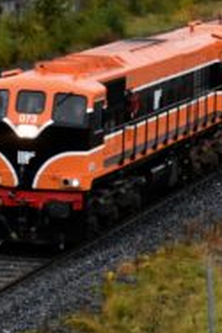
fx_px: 2216
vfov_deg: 8.5
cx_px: 272
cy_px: 25
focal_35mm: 240
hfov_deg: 5.7
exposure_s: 1/500
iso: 5000
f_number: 4.8
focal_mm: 50
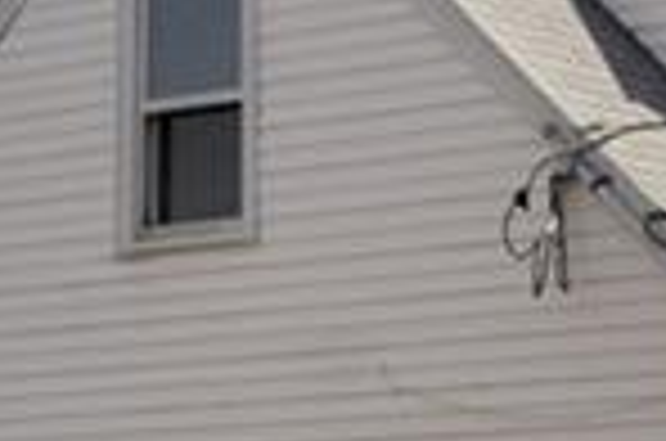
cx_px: 1431
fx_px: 3821
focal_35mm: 207
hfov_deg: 9.2
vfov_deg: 6.6
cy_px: 511
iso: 200
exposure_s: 1/400
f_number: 10
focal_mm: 20
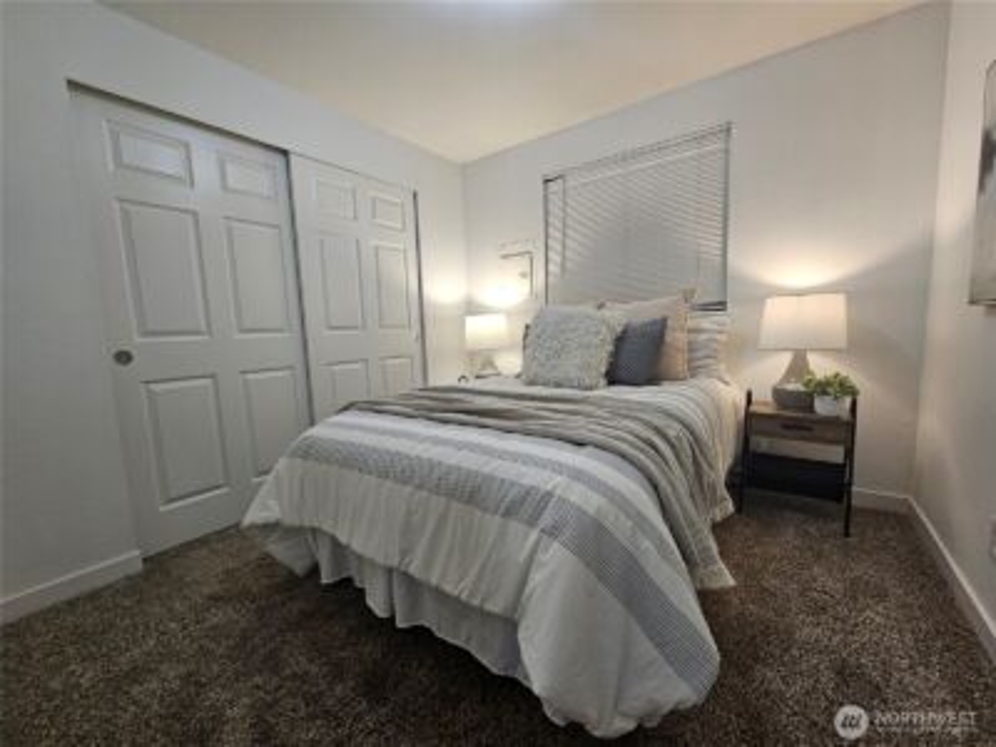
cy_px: 374
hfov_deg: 106.2
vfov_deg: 89.9
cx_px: 498
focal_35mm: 13
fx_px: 374
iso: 125
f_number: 2.2
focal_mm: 2.2
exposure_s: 1/60
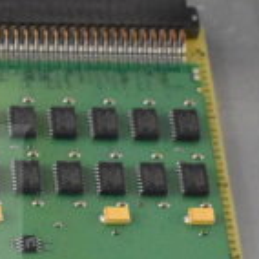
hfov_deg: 9.1
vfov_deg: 9.3
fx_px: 1574
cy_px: 269
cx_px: -135
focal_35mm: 186
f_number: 4.5
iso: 11400
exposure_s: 1/50
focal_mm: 34
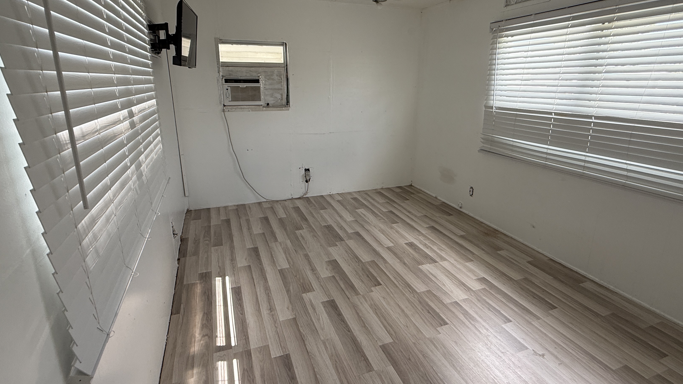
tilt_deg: -13.3
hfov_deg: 89.6
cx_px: 342
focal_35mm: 19
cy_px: 170
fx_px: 344
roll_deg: +1.5
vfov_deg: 58.2
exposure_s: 1/100
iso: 80
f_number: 2.2
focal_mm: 2.22
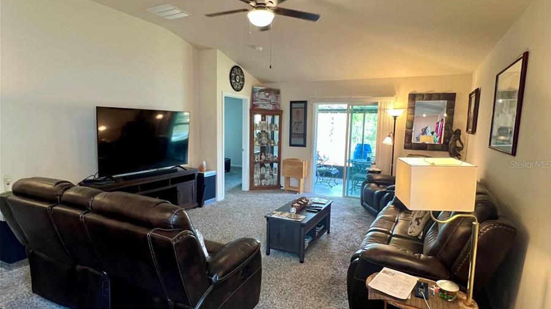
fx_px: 278
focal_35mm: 19
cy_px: 164
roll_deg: -1.3
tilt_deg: -8.8
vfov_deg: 58.3
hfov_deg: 89.6
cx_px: 276
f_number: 1.8
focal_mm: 1.57
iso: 200
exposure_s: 1/60
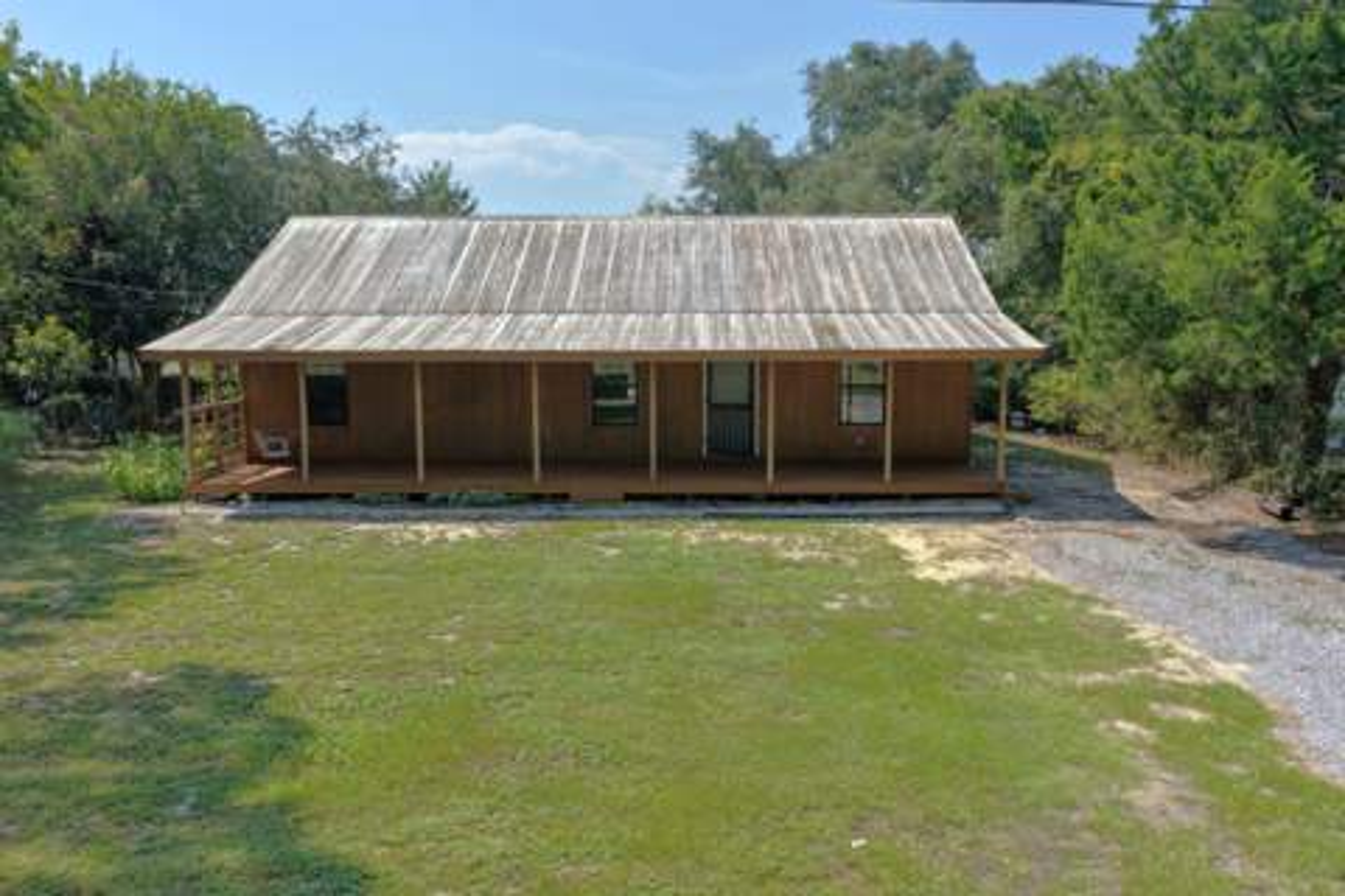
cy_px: 448
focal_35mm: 28
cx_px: 672
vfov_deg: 46.4
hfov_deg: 65.5
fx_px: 1046
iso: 320
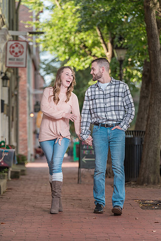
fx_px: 1033
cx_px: 80
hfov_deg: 8.9
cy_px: 120
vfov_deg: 13.3
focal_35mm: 154
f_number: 4
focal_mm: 152
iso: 400
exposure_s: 1/200
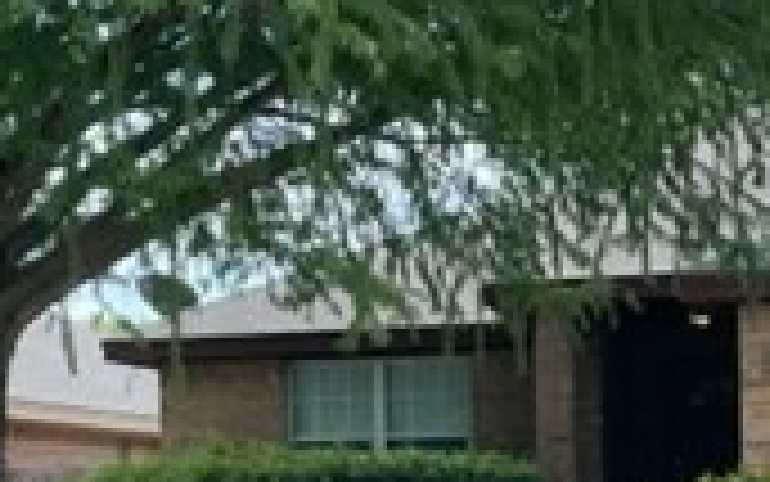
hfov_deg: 20.2
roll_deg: +1.0
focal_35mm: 103
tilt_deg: -0.9
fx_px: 2162
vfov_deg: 12.5
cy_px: 550
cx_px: 423
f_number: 1.6
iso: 32
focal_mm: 4.2
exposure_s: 1/836
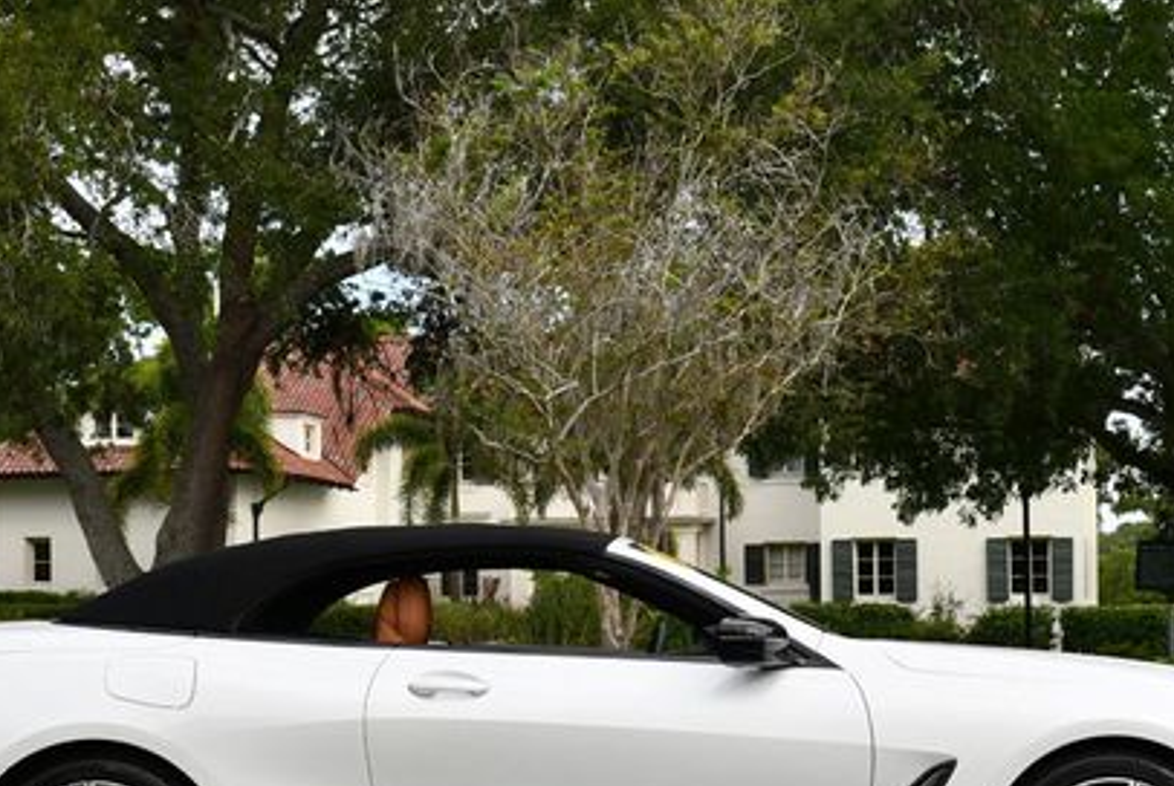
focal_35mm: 63
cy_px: 523
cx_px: 587
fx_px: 2057
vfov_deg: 21.6
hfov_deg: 31.8
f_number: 8
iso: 160
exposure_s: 1/250
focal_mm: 20
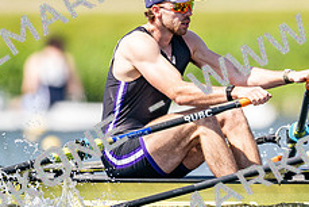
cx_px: 354
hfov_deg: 1.4
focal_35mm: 1520
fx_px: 13054
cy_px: 99
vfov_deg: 0.9
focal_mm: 600
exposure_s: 1/2500
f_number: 4
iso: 400
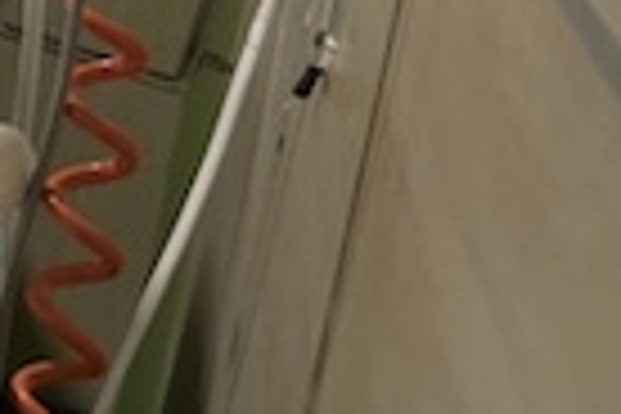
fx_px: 2691
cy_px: -560
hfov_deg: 9.5
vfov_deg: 8.1
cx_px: -1377
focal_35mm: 156
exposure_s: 1/100
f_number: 1.7
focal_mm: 6.3
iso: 1000
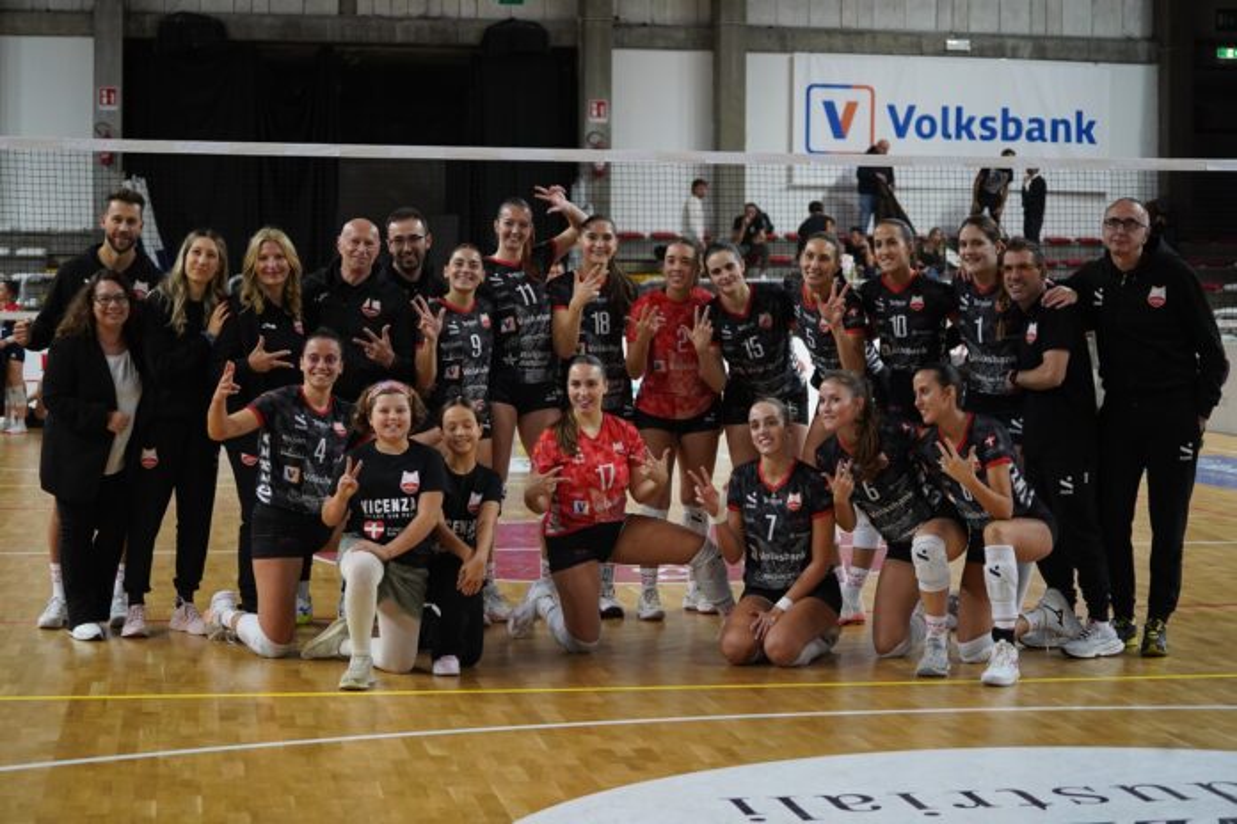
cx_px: 618
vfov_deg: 19.5
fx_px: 2405
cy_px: 412
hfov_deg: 28.8
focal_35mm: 70
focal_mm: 70
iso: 3200
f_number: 4
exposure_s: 1/400
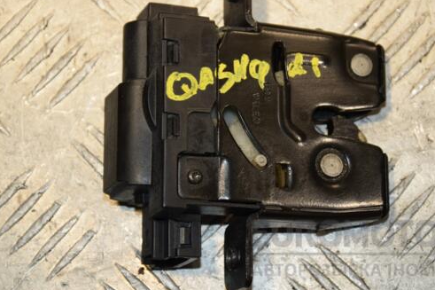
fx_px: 1662
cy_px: 115
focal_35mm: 138
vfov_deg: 10.0
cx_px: 235
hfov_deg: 14.9
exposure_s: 1/200
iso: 800
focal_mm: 75
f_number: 7.1
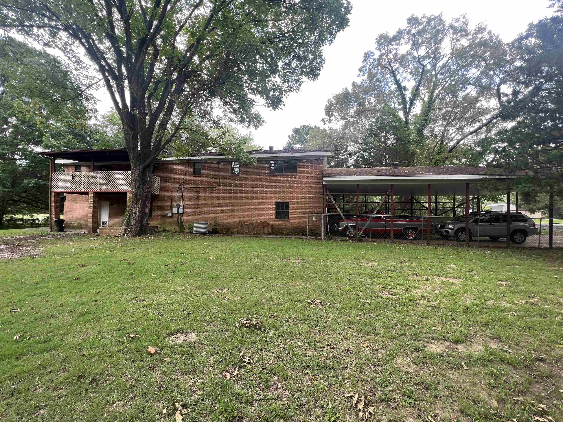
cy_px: 211
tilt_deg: +1.9
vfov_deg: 89.9
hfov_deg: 106.2
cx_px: 282
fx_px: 211
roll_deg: -1.2
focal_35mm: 13
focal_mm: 1.57
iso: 32
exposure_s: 1/105
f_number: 1.8
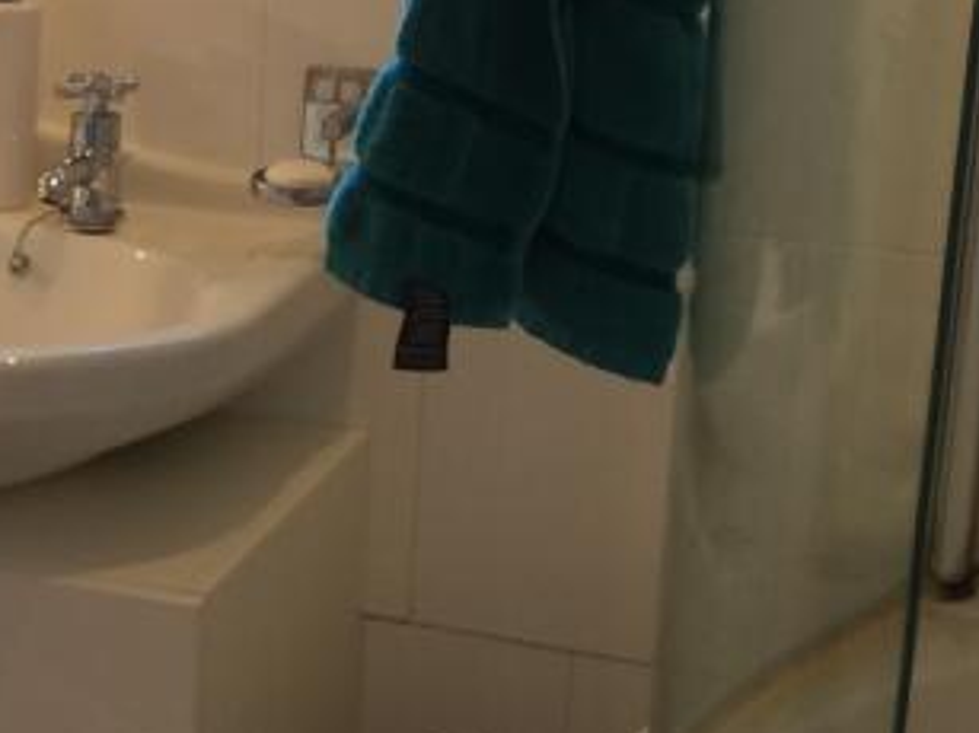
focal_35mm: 100
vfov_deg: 14.8
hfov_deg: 18.5
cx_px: -242
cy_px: 344
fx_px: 2827
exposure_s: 1/33
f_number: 2.2
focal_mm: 4.12
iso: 100
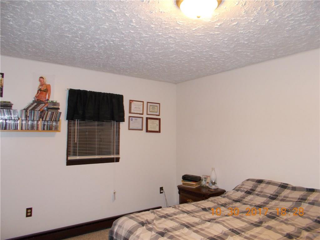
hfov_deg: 67.3
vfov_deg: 53.1
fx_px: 240
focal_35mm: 26
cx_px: 160
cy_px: 120
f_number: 3.2
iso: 200
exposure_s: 1/25
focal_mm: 4.6
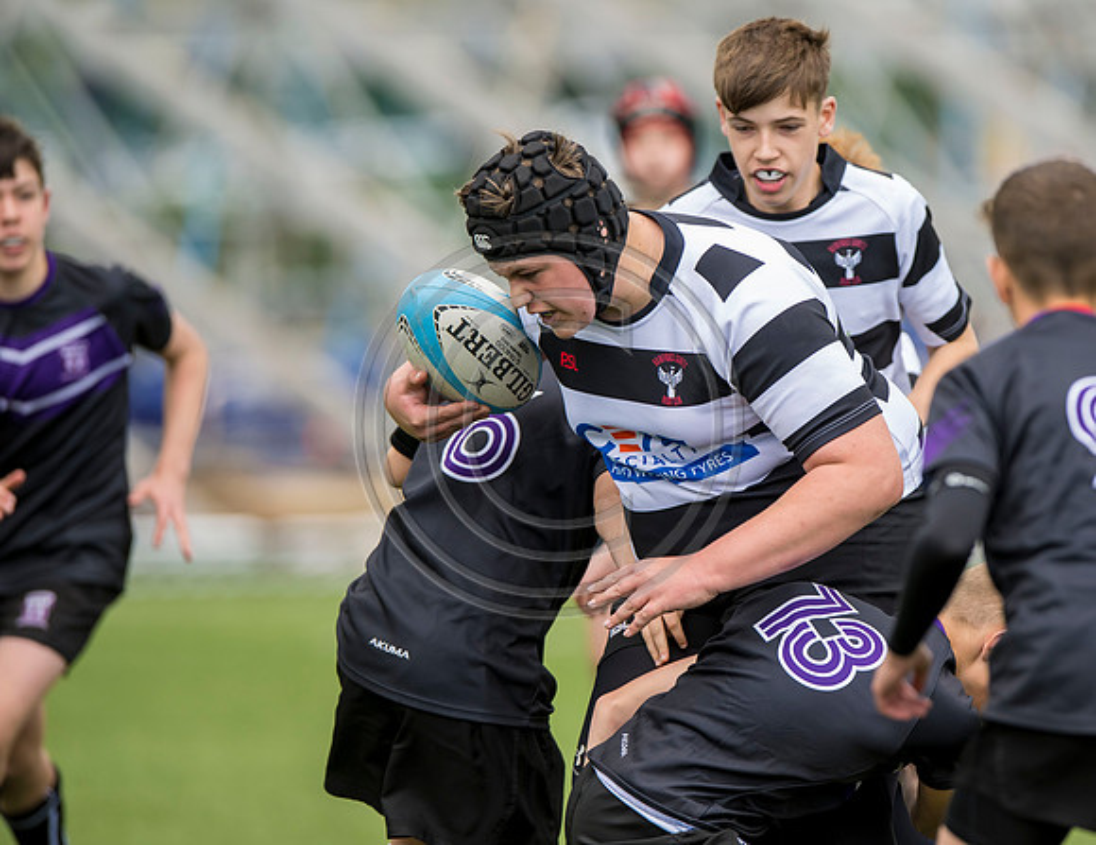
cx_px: 686
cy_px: 387
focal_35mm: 477
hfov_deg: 4.1
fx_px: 15252
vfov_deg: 3.2
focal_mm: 400
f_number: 4
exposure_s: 1/1600
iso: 500
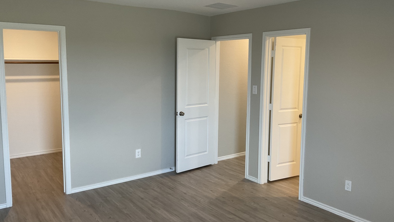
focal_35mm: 32
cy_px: 99
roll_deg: -0.7
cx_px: 196
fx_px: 334
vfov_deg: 36.6
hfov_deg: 61.0
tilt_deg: -5.0
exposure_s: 1/60
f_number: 1.8
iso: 80
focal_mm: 3
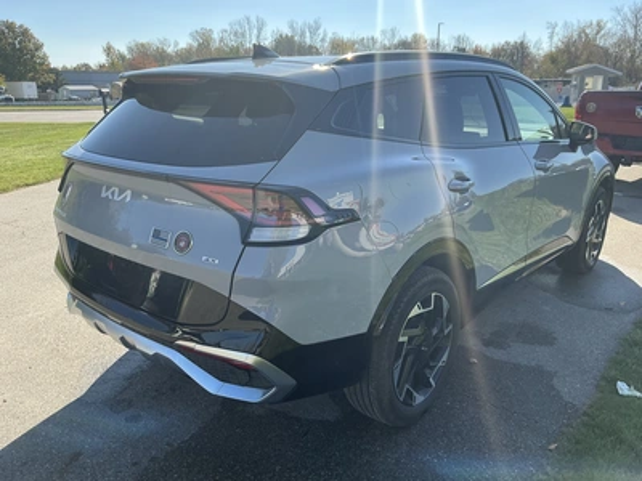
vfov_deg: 49.7
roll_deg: +1.5
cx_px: 321
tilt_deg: -14.3
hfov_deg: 63.4
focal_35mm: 28
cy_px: 240
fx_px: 519
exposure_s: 1/759
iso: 25
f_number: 1.8
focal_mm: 3
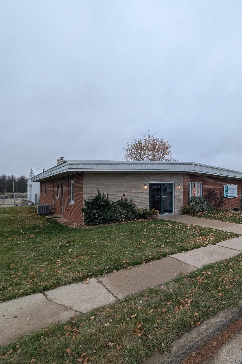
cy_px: 182
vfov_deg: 90.0
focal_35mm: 18
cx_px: 194
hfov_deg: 61.7
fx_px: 181
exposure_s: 1/487
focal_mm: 1.95
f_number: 2.2
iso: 48
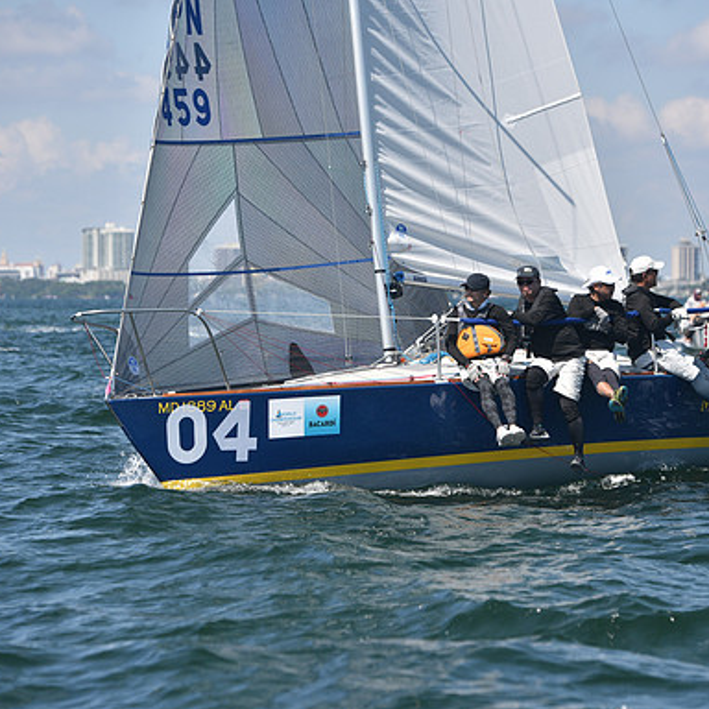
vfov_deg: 9.4
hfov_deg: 9.4
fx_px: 4310
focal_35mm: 186
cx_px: 404
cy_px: 355
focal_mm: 145
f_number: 5
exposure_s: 1/1000
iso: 250
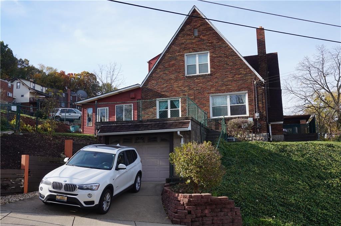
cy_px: 113
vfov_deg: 36.8
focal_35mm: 36
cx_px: 170
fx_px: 341
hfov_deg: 53.2
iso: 100
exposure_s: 1/80
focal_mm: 24
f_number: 11
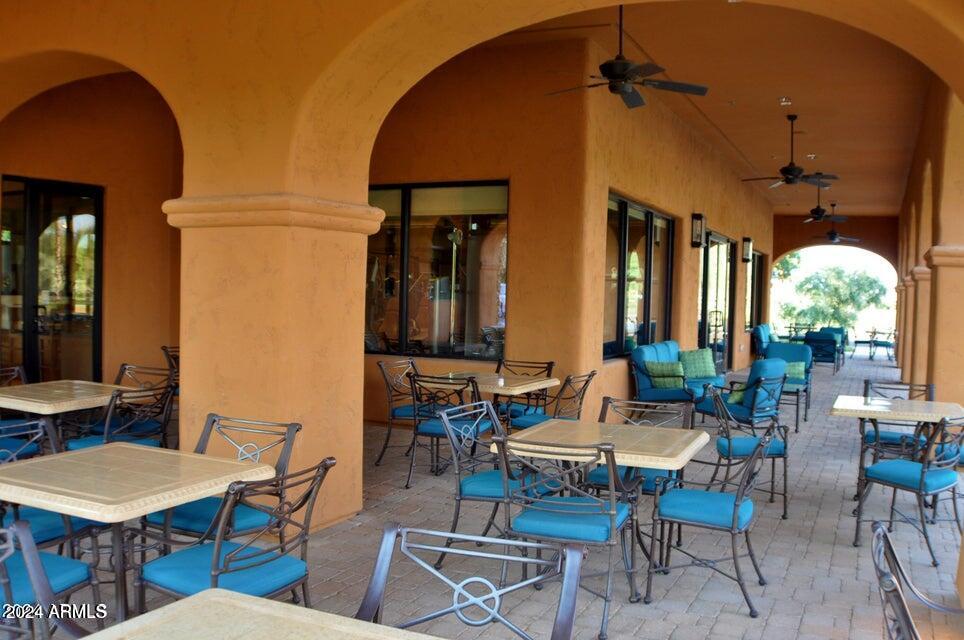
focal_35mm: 42
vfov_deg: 31.8
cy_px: 320
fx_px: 1123
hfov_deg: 46.5
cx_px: 482
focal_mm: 28
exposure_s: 1/125
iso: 400
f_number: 5.6
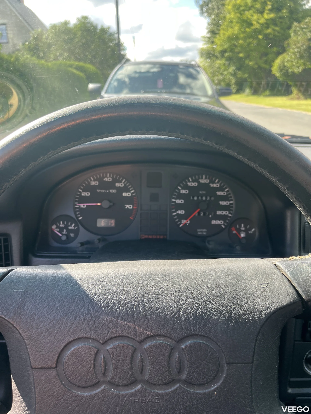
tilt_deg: -18.6
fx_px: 311
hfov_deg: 53.1
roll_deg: +1.6
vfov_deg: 67.3
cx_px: 156
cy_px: 207
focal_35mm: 26
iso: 40
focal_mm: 5.1
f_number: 1.6
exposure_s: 1/229
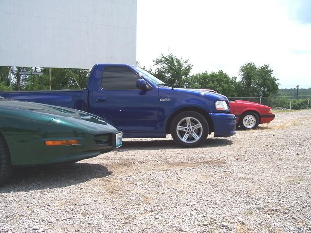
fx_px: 305
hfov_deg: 54.0
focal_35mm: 34
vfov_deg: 41.8
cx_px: 156
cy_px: 116
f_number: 5.6
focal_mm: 5.6
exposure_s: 1/1000
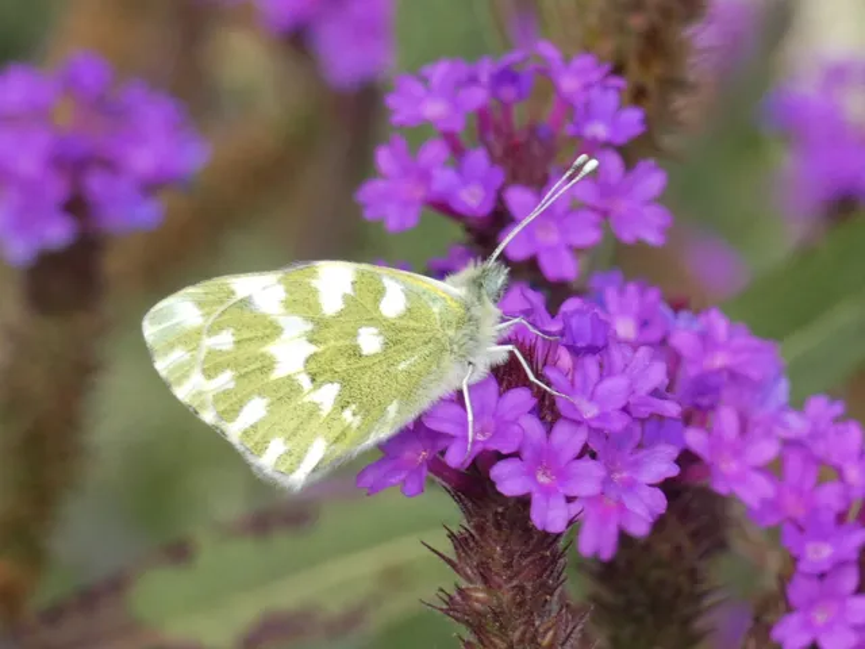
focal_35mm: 291
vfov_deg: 5.1
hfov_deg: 6.8
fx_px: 7272
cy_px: 324
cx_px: 432
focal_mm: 52.2
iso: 160
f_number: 5.5
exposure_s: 1/80
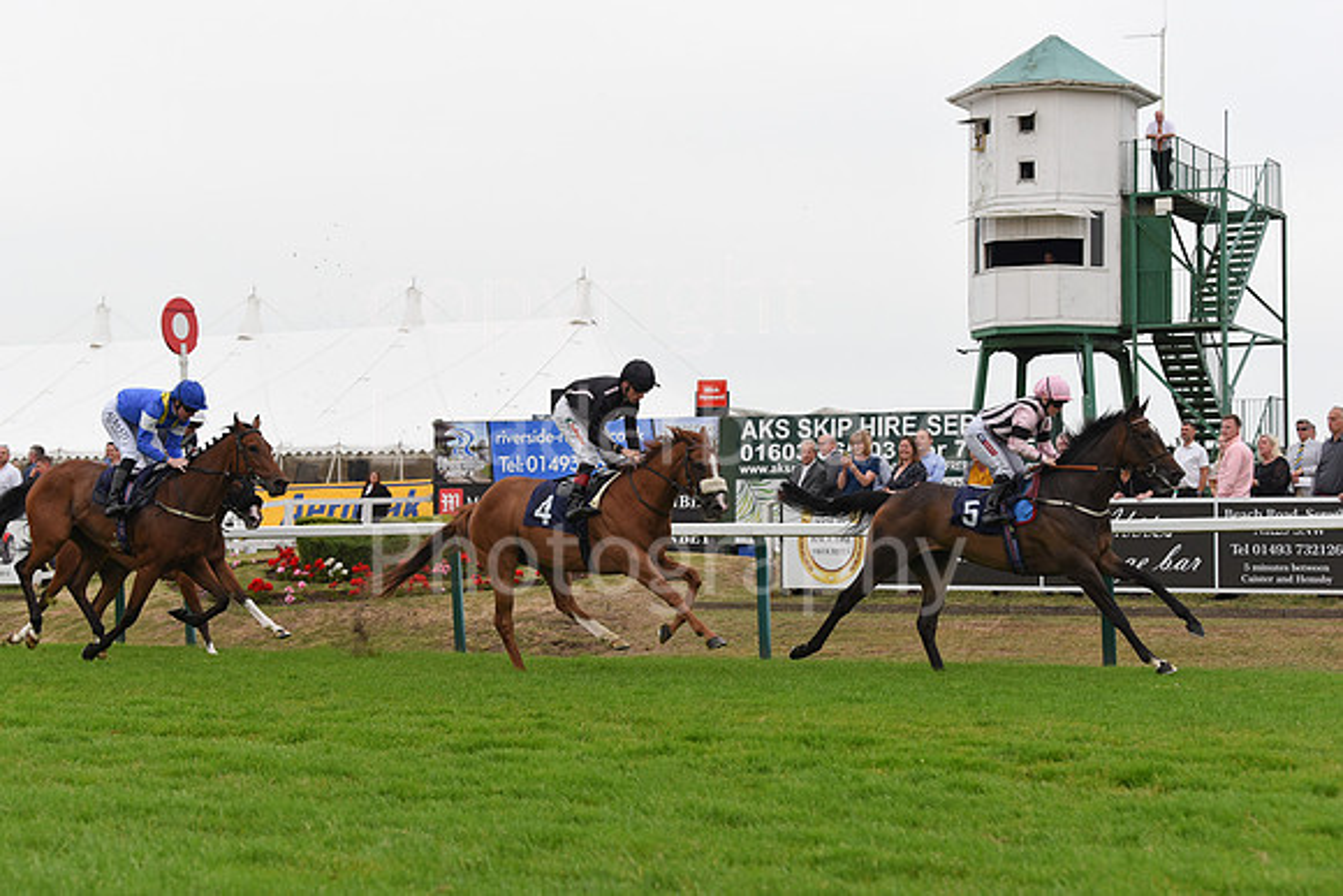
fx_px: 2612
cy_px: 448
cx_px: 672
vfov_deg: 19.5
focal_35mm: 70
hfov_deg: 28.8
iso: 1000
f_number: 5.6
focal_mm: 70
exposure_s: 1/1250
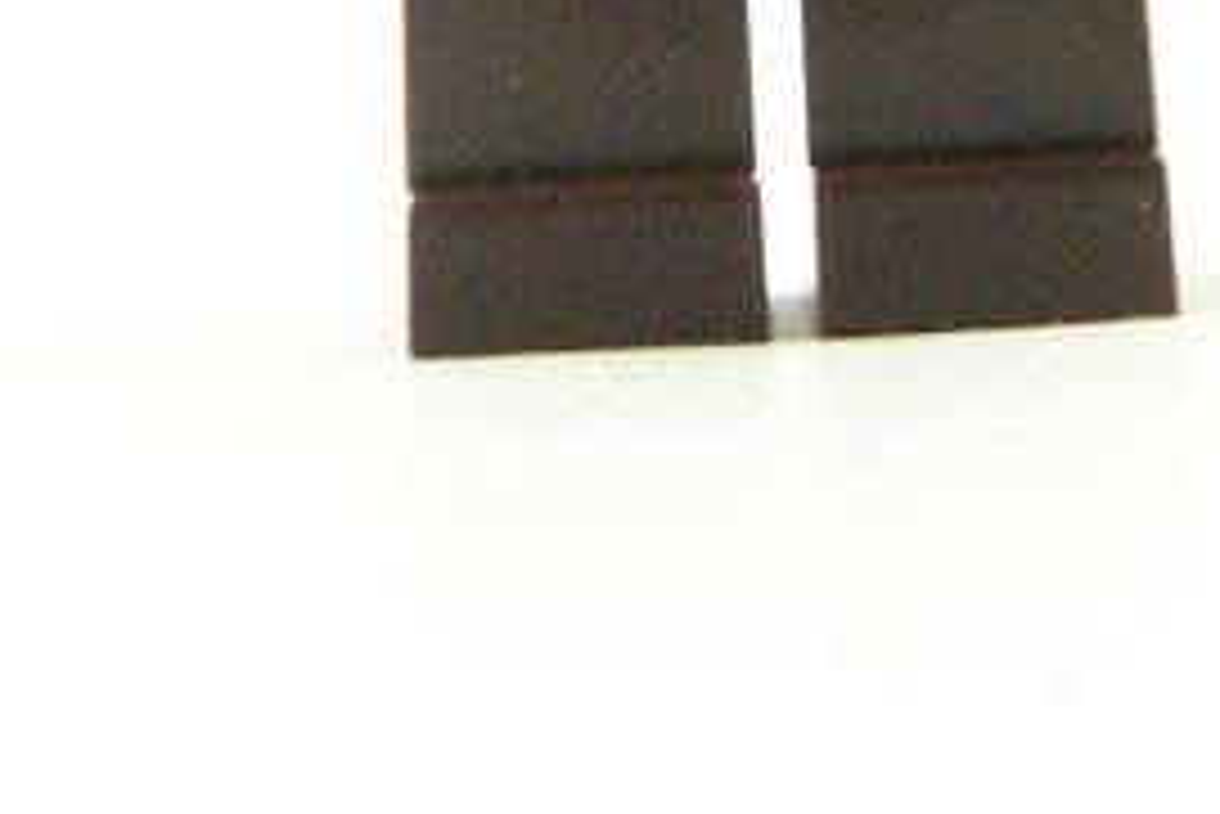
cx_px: 774
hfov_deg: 5.0
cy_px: -697
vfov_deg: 3.3
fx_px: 13969
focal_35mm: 412
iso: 400
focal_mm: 17.5
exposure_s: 1/60
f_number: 3.6
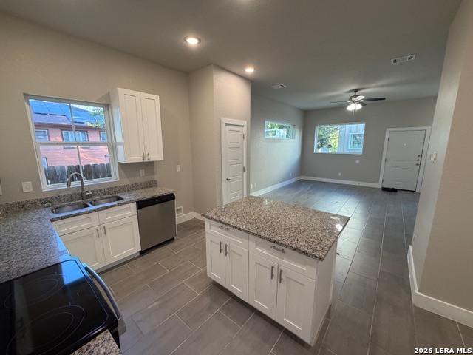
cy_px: 178
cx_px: 236
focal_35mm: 14
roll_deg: +0.5
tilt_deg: -10.5
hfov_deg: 102.1
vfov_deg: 85.7
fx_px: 191
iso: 320
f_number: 2.2
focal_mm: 2.22
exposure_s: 1/120
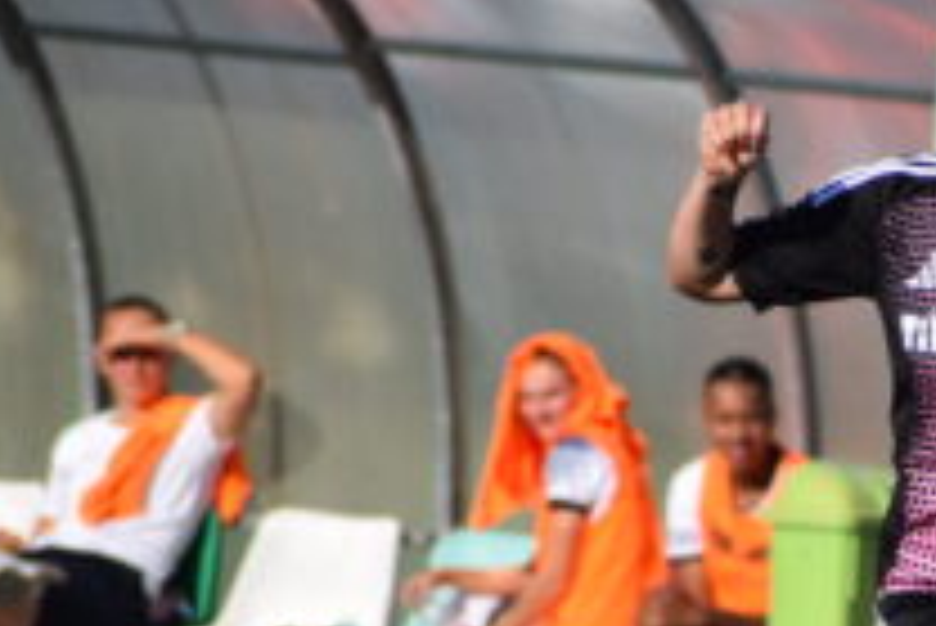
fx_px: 28177
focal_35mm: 1083
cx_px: 1332
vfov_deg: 1.3
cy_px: 608
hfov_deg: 1.9
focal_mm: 250
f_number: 8
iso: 400
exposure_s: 1/2000
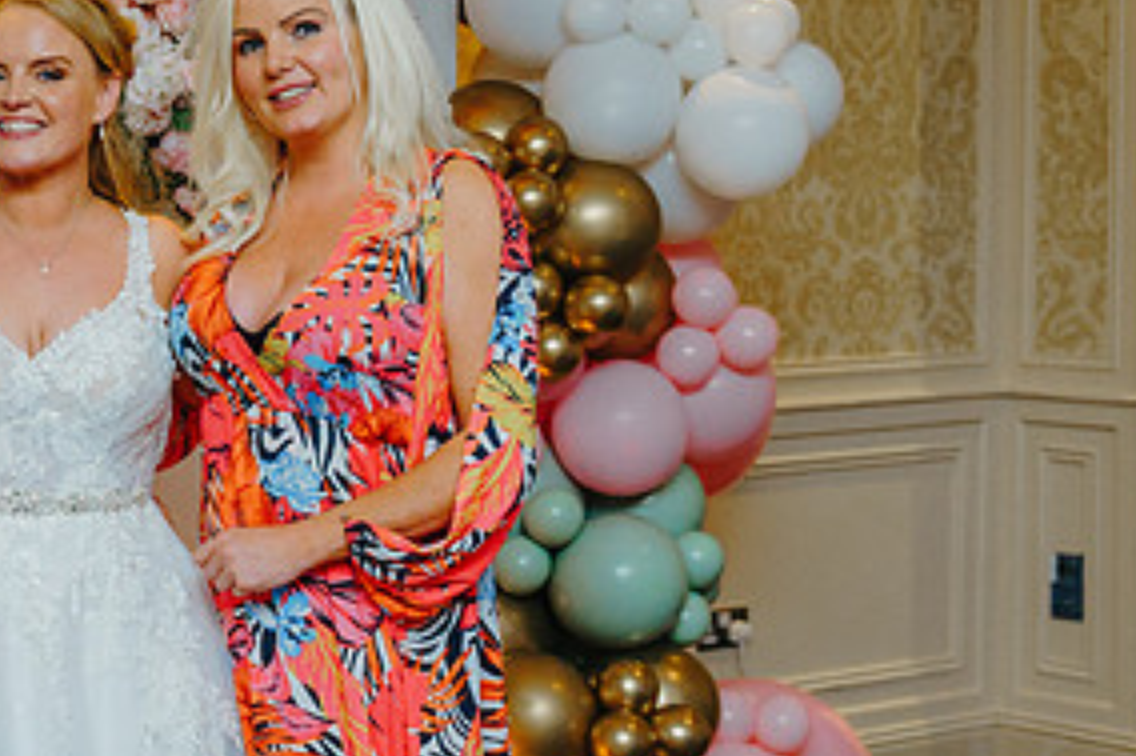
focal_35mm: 86
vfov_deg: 15.9
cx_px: 69
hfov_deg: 22.9
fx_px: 2712
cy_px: 438
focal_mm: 34
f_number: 2.8
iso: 2500
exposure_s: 1/200
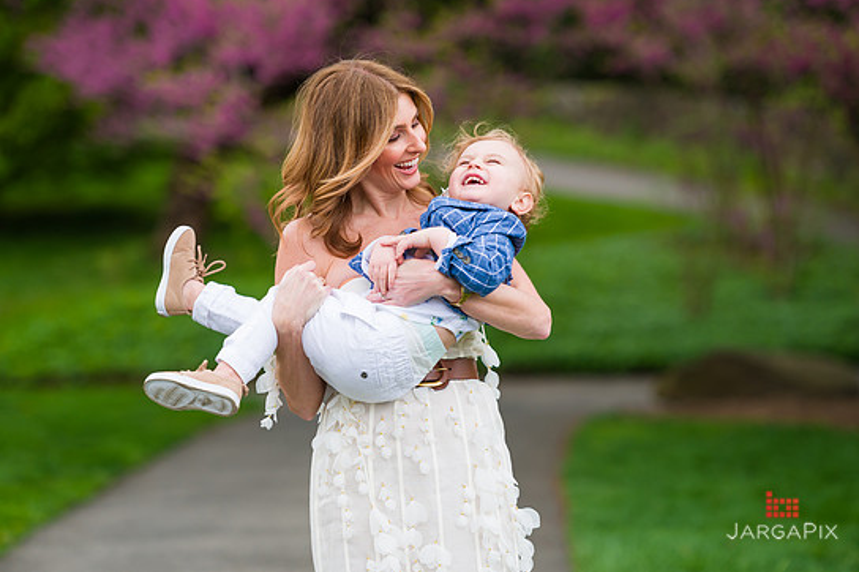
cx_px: 420
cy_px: 269
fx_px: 3815
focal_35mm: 160
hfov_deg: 12.8
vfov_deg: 8.6
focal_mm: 150
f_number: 3.5
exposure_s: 1/800
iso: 200
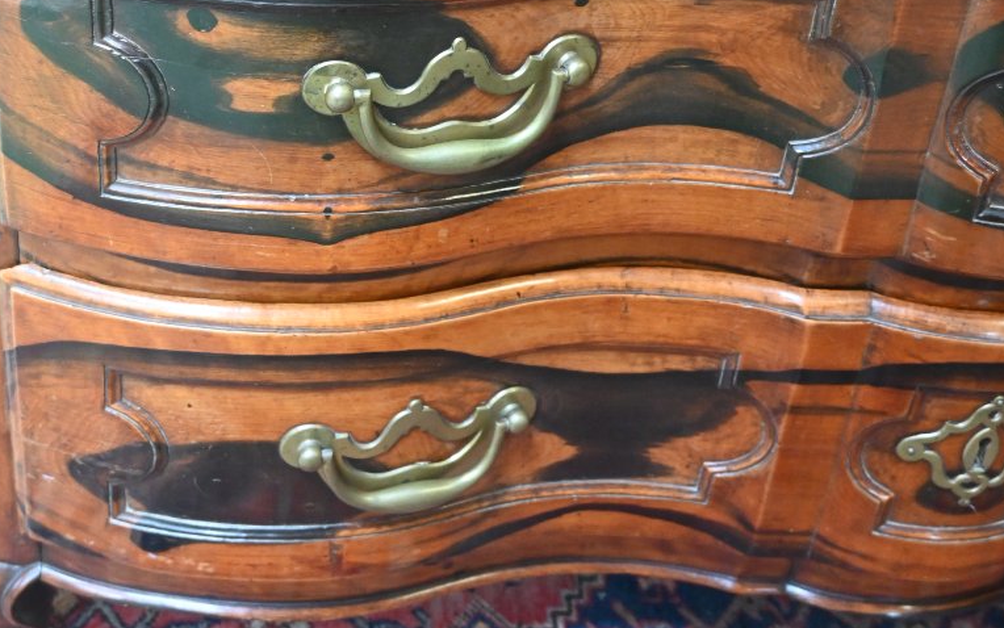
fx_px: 1544
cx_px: 484
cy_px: 74
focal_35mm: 56
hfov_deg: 36.0
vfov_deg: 22.5
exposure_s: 1/125
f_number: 3.8
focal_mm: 23.5
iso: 2800
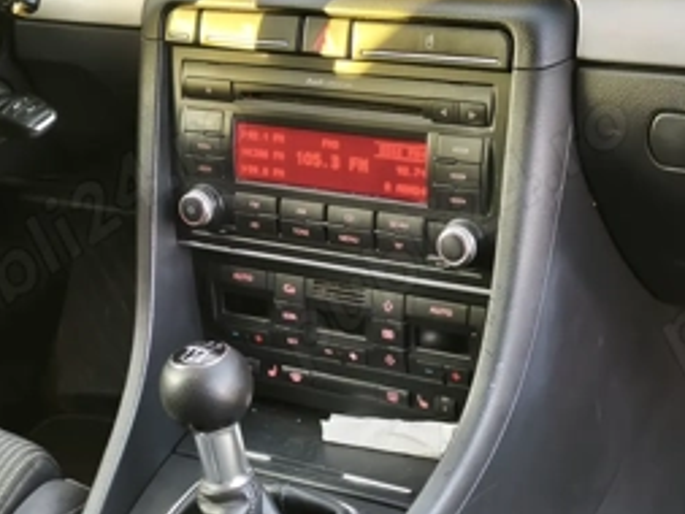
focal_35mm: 83
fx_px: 1643
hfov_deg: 23.5
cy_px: 260
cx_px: 263
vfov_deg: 17.8
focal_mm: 5.35
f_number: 1.7
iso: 400
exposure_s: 1/100
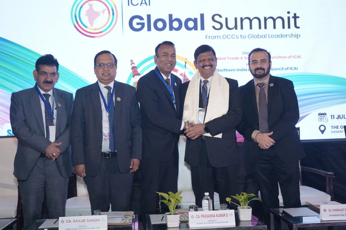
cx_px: 173
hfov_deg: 47.4
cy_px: 115
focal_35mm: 41
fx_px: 394
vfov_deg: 32.6
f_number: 5.6
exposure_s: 1/200
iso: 1600
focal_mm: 41
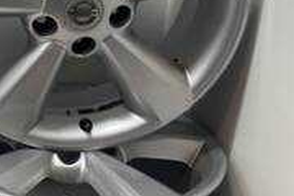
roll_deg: +1.6
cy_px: 74
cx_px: -91
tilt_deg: -19.0
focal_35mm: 72
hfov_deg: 24.4
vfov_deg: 18.9
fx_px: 588
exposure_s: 1/100
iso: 100
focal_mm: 4.2
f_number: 1.6
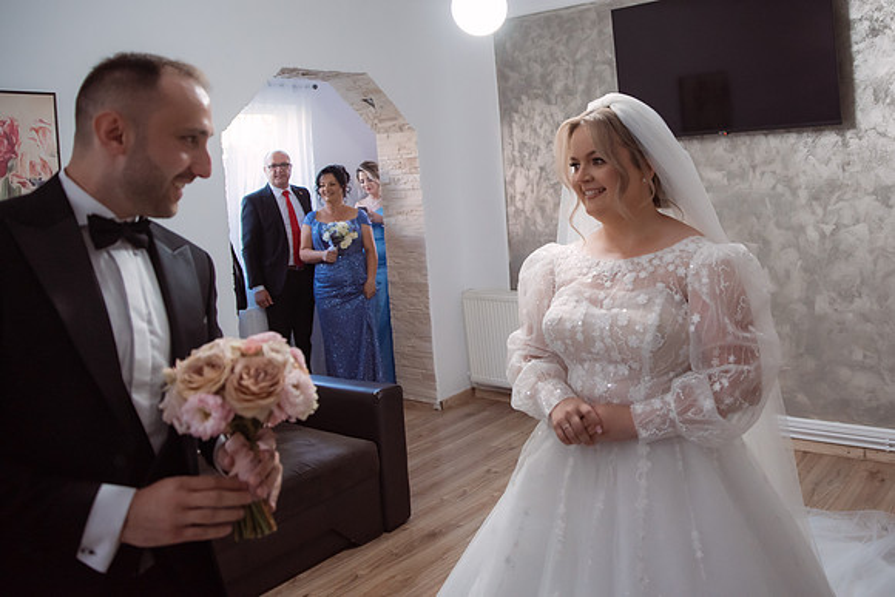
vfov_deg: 41.6
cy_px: 208
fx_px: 777
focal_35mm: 31
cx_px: 583
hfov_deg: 58.7
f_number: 2.8
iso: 1600
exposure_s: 1/200
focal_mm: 24
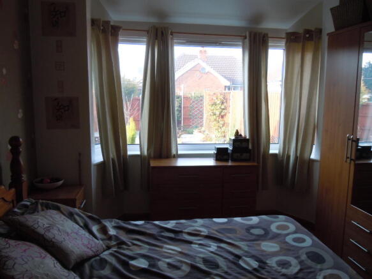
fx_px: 322
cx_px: 186
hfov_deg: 60.0
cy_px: 140
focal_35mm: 30
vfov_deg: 46.8
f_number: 3.5
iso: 160
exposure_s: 1/60
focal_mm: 5.4
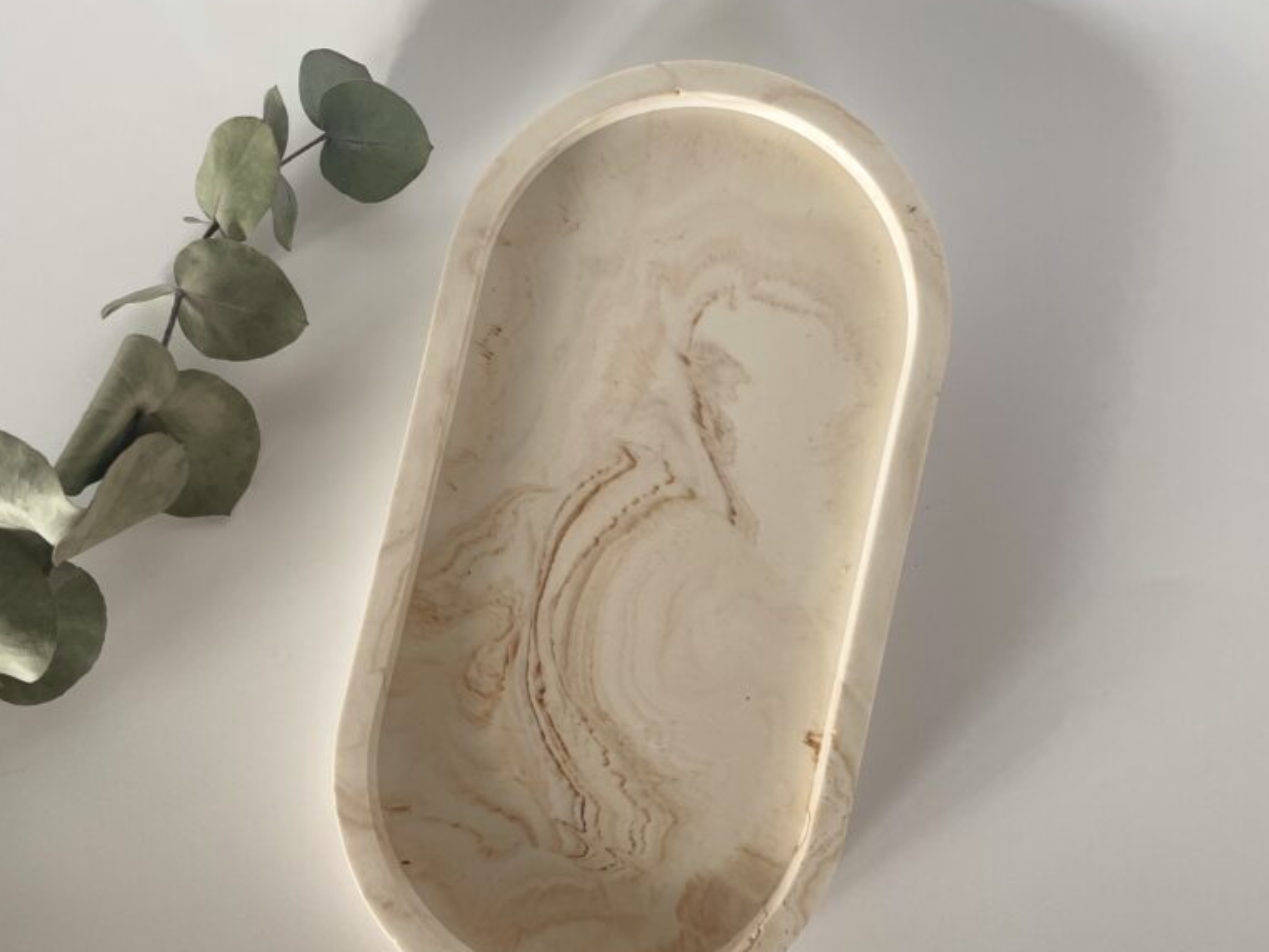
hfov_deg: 52.6
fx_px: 1283
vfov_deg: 40.7
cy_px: 458
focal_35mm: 35
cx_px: 632
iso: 125
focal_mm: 4.2
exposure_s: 1/121
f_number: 1.6
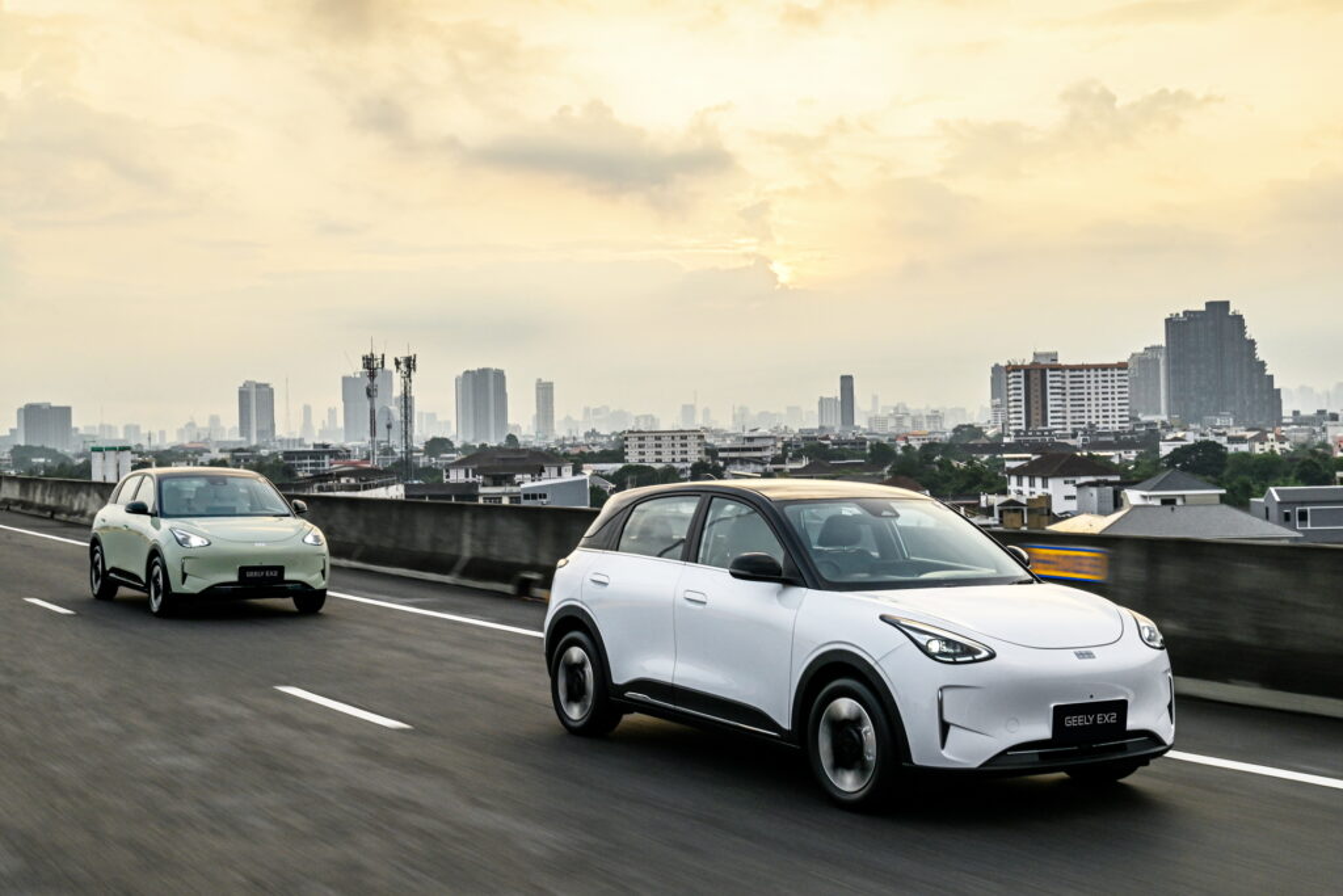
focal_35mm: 35
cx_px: 672
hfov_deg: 54.4
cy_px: 448
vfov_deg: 37.9
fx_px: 1306
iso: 400
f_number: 16
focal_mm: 35
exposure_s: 1/80
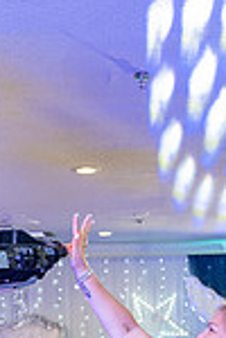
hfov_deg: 18.9
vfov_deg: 25.2
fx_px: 678
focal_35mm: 72
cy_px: 408
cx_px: 90
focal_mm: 24
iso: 1250
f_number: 2.8
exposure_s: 1/200
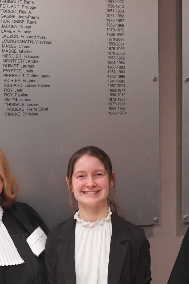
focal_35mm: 89
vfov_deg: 22.3
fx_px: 701
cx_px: 110
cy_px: 259
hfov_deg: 15.4
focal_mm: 33
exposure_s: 1/160
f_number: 4.5
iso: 5000
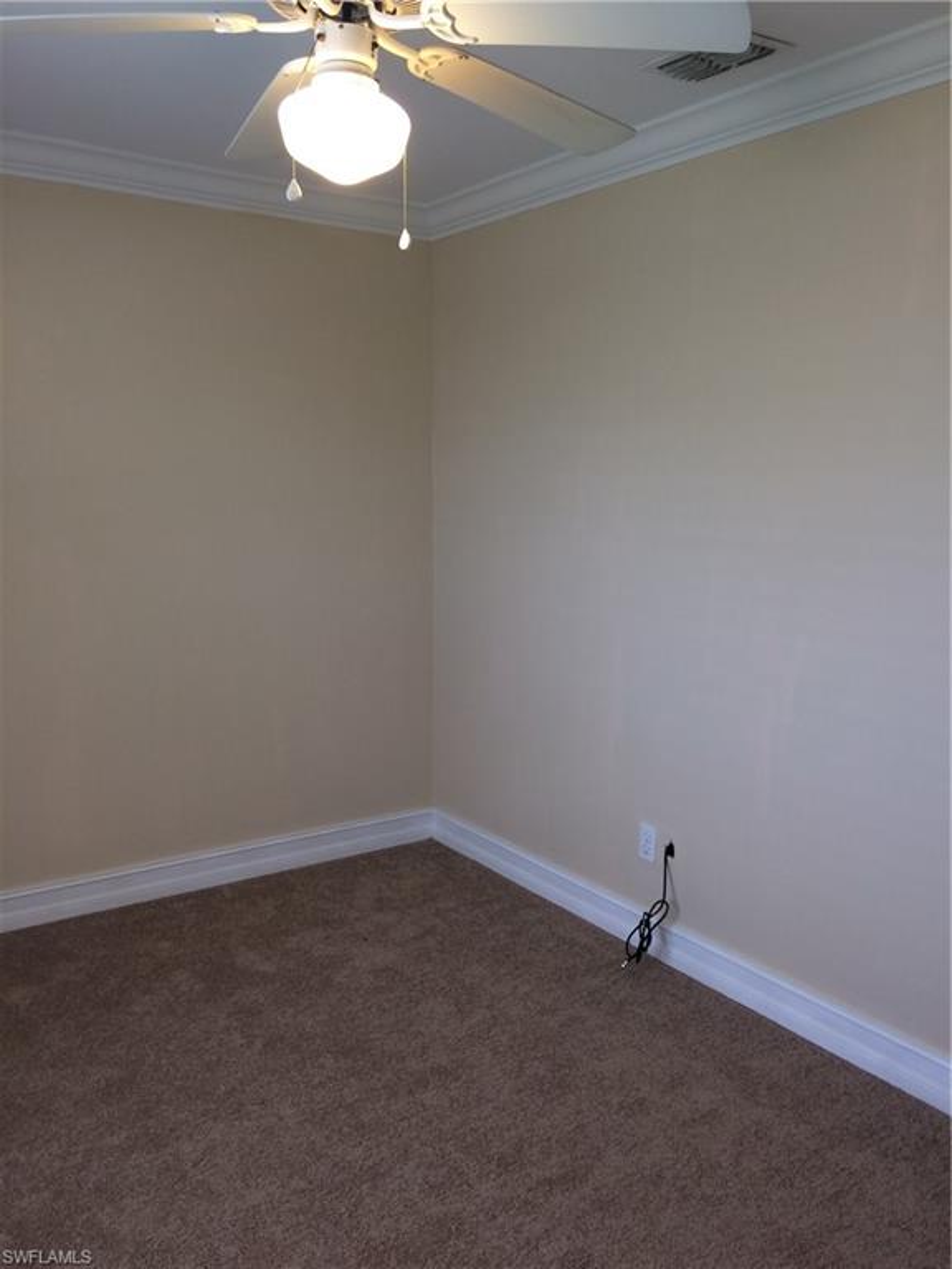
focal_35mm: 29
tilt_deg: -9.3
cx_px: 476
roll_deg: +0.3
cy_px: 634
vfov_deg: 61.7
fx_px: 1063
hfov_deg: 48.2
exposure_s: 1/30
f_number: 2.2
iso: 40
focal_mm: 4.15
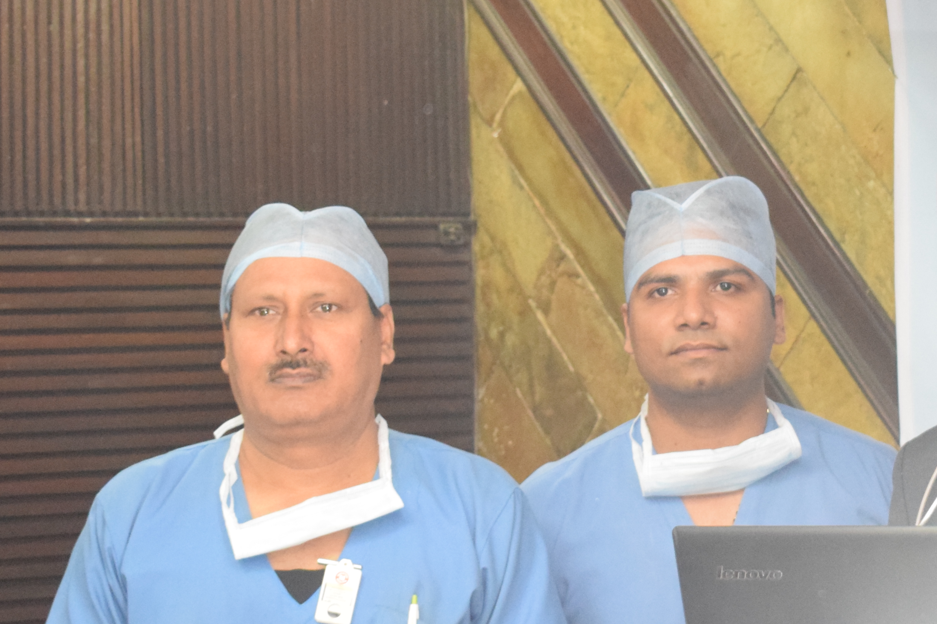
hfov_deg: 14.8
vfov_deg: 10.1
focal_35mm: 136
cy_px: 270
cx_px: 919
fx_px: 3539
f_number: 4.8
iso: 3600
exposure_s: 1/60
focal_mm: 38
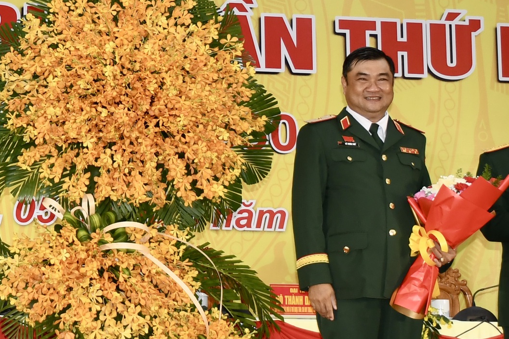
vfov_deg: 14.1
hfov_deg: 20.7
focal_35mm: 97
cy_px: 157
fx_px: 1371
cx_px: 68
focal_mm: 27
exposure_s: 1/125
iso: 500
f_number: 4.5
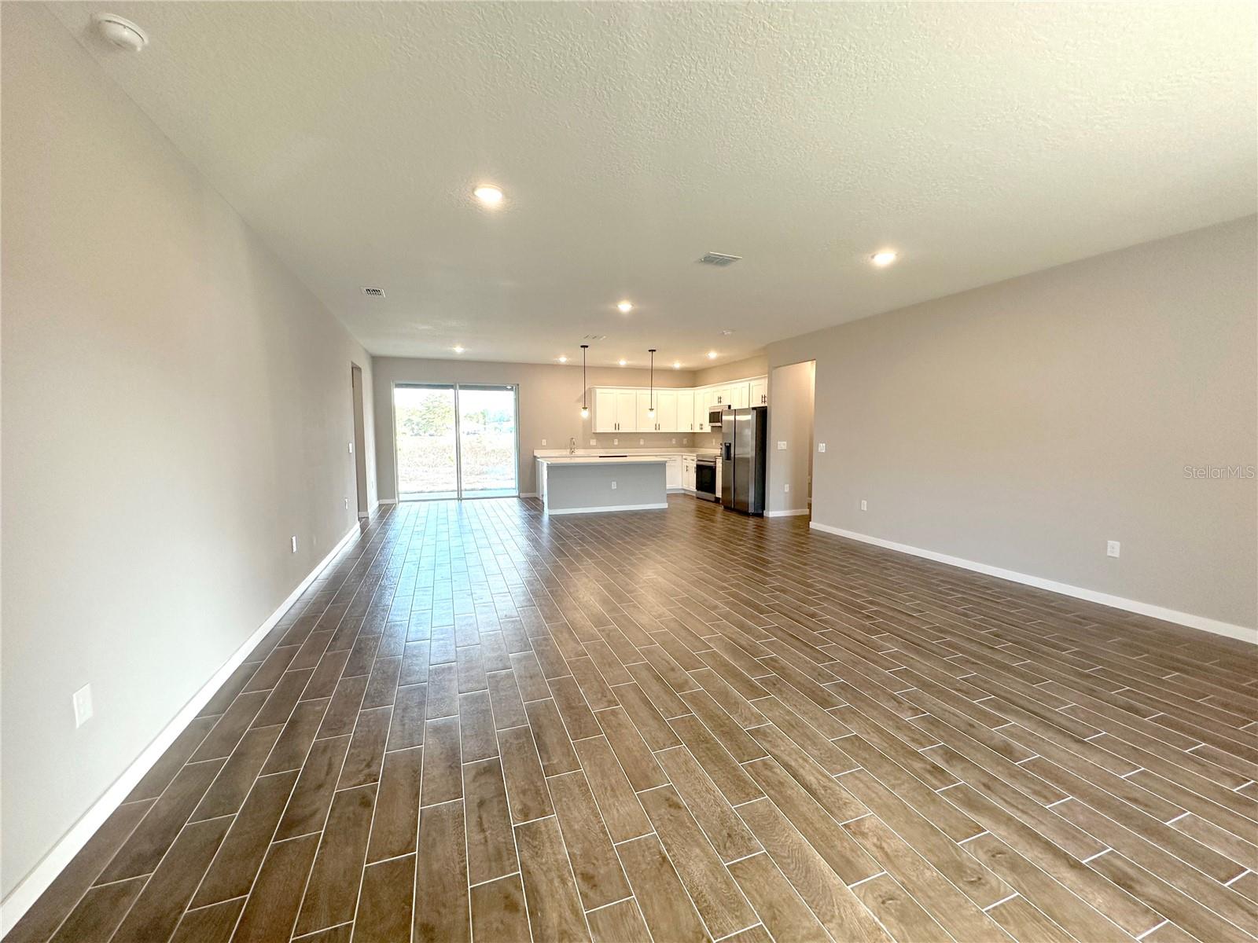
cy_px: 472
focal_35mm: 14
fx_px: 509
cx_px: 629
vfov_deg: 85.7
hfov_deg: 102.1
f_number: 2.2
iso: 160
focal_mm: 2.22
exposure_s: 1/120
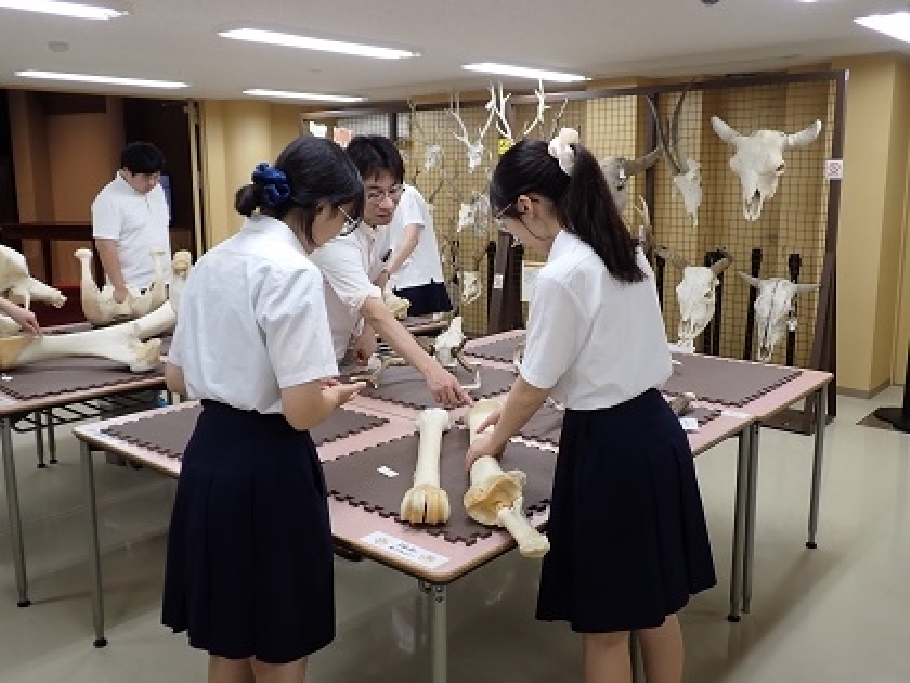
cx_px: 455
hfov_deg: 56.8
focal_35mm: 32
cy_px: 342
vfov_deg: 44.2
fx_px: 841
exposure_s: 1/125
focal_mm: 5.79
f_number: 2.4
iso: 160
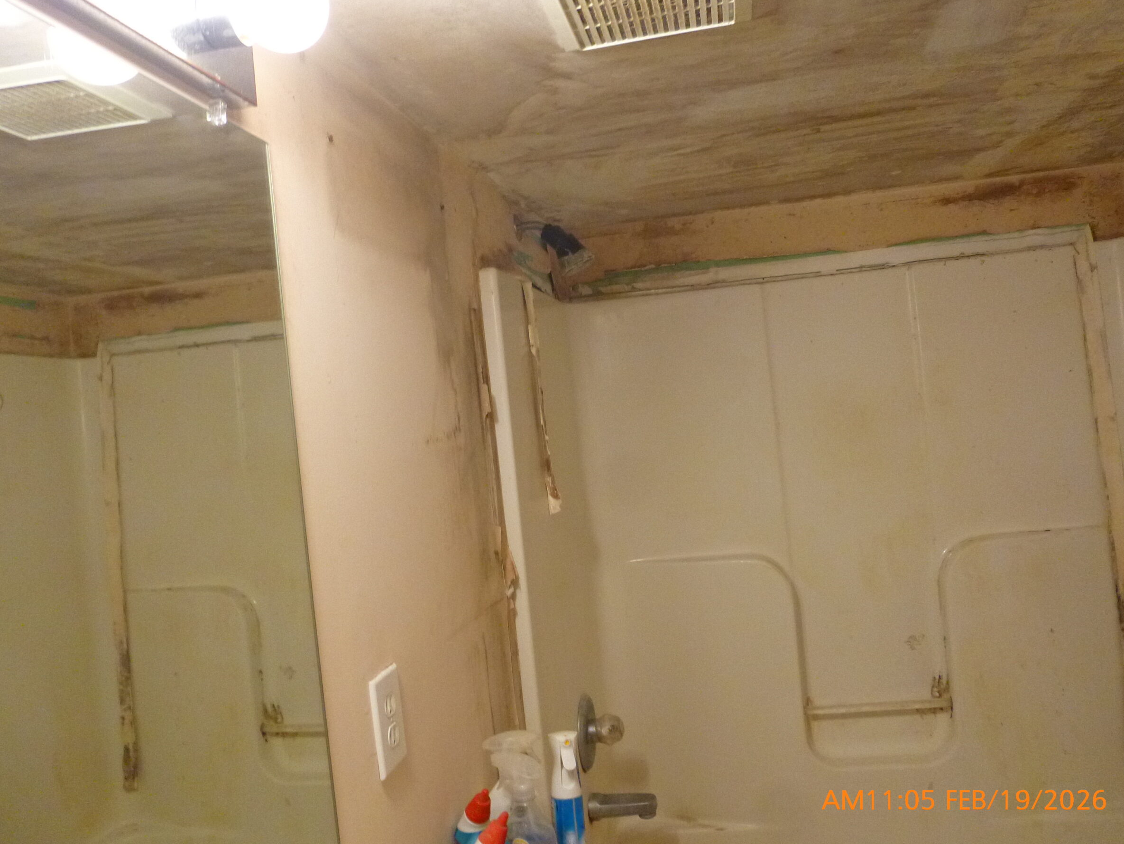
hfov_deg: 65.3
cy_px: 436
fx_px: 877
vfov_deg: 51.4
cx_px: 577
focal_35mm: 27
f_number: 3.1
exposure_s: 1/30
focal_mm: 4.5
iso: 400
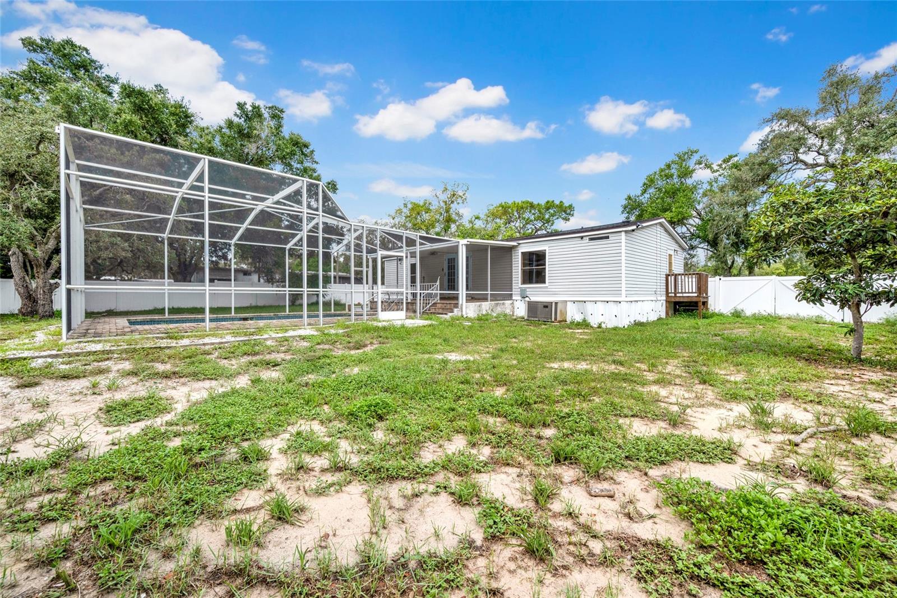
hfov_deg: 104.2
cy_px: 299
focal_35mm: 14
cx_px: 448
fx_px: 349
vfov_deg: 81.2
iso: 250
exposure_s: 1/640
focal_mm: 14
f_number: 7.1
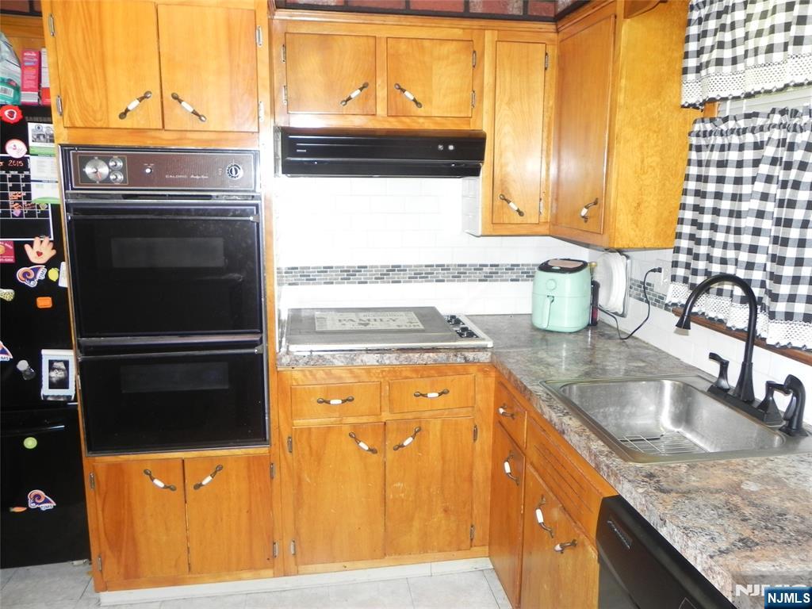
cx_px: 406
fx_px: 680
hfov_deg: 61.7
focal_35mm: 29
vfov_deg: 48.2
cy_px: 304
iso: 200
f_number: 2.8
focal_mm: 5.2
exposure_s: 1/30
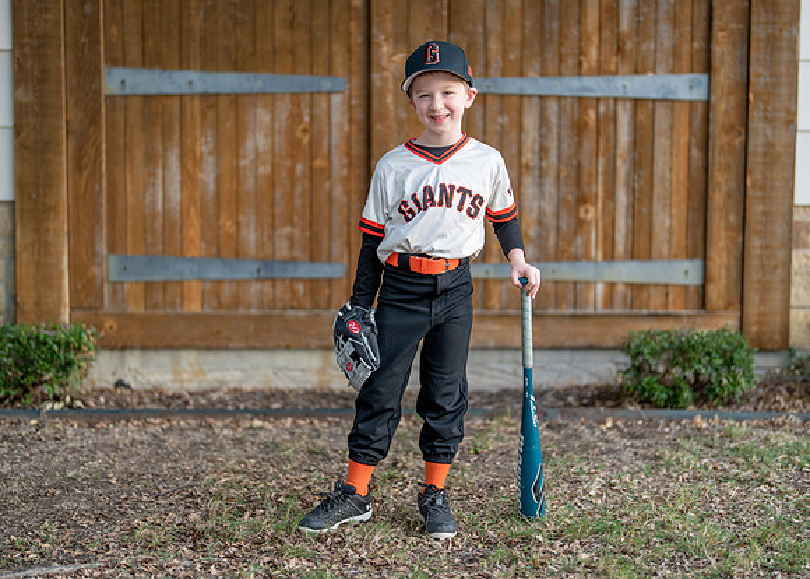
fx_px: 1296
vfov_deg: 25.1
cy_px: 284
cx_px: 429
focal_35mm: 56
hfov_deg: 34.7
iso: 100
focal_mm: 50
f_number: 1.2
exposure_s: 1/640
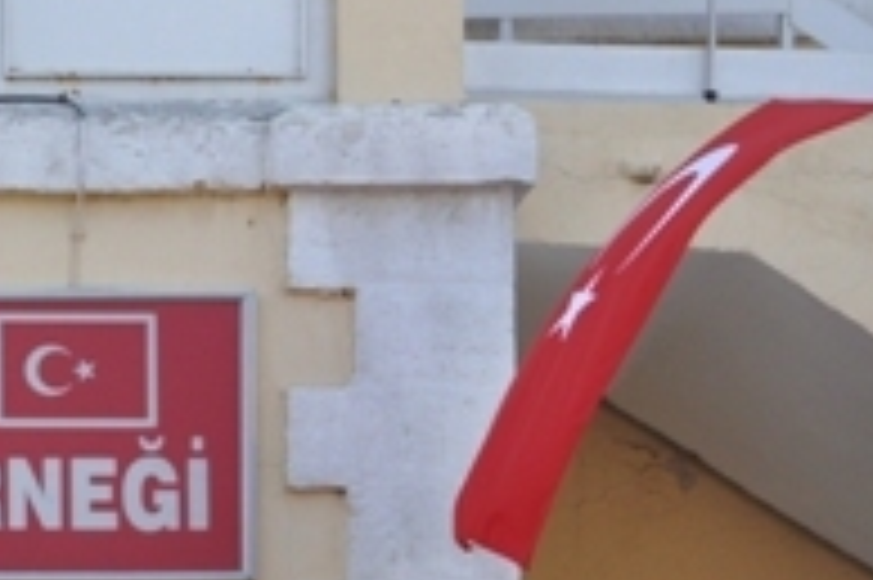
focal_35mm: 188
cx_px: -446
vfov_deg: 7.2
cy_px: 816
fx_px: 4555
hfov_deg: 10.6
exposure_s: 1/250
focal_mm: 38
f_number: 8
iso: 500
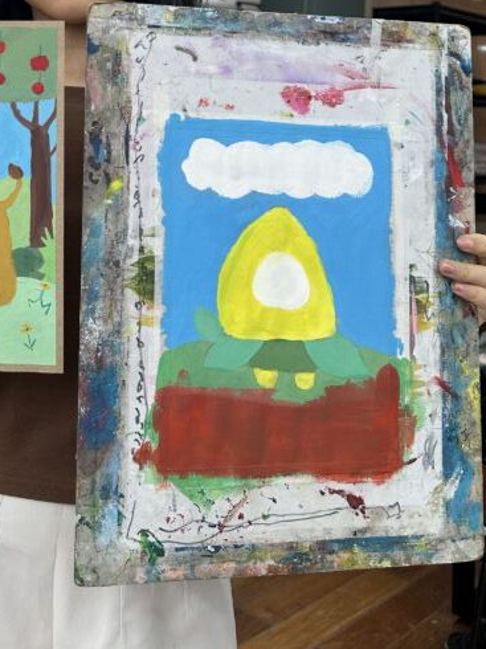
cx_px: 78
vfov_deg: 36.3
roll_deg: -3.0
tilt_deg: +4.0
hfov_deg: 28.8
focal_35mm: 49
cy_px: 52
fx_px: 918
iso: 64
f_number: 1.78
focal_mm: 6.86
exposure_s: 1/128
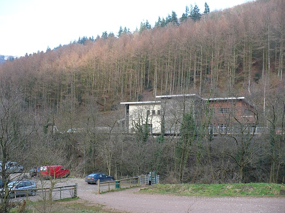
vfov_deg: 34.3
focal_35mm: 42
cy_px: 106
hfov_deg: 44.8
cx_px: 142
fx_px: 346
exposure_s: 1/160
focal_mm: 7
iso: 100
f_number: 2.9
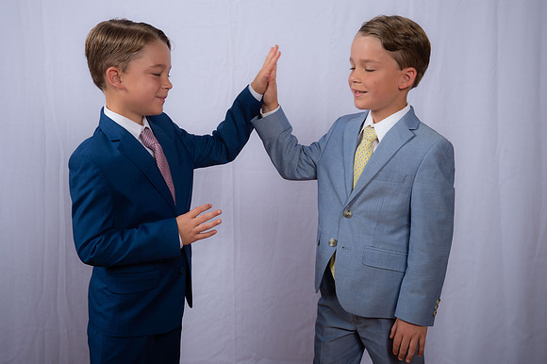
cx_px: 274
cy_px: 182
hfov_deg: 36.3
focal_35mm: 55
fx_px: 835
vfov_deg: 24.6
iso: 250
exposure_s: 1/160
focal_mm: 55
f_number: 8
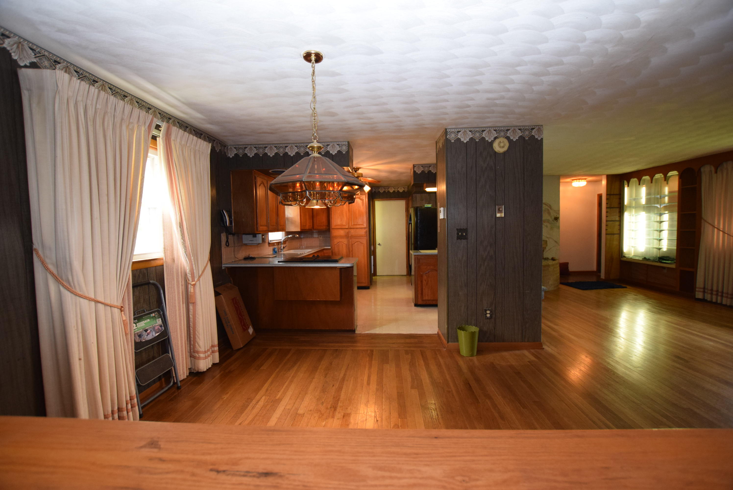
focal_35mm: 15
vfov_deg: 77.4
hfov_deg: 100.3
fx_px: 306
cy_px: 245
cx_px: 366
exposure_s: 1/60
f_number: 3.5
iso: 1250
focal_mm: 10
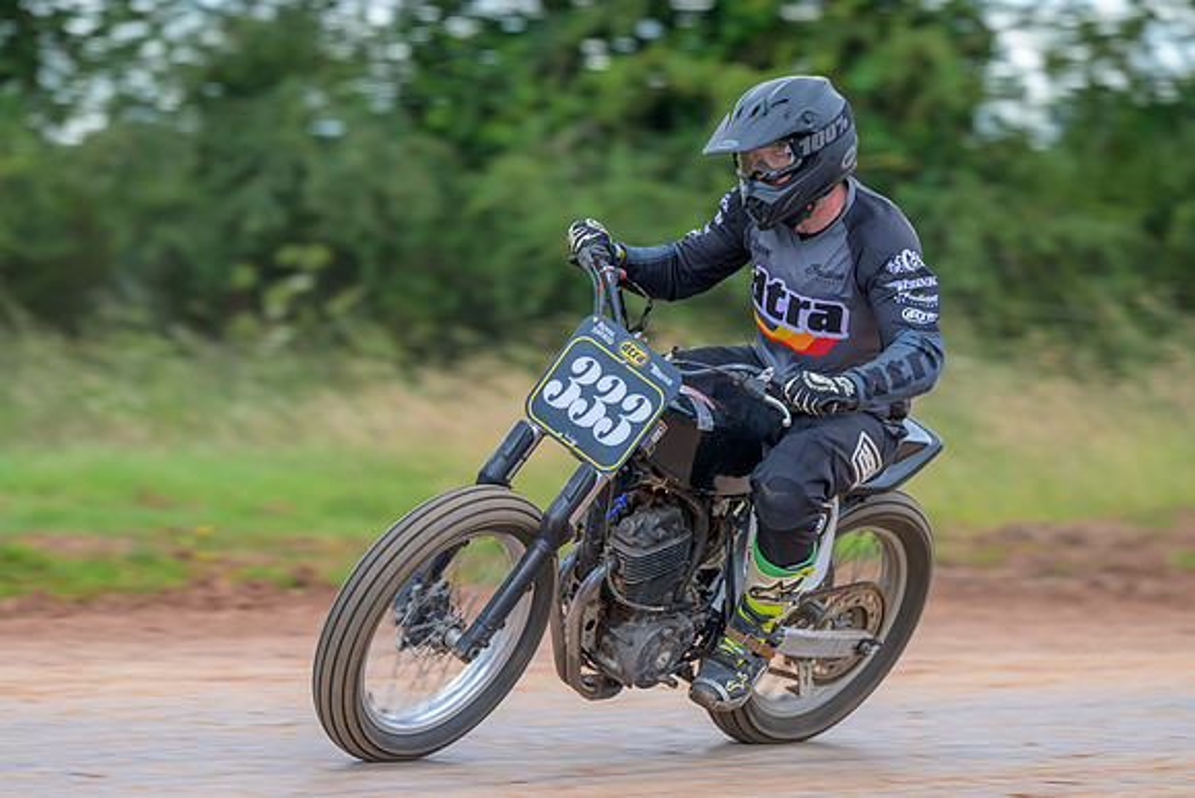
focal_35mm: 245
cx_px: 622
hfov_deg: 8.4
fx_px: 8132
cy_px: 447
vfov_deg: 5.6
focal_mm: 190
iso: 180
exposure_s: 1/250
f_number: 4
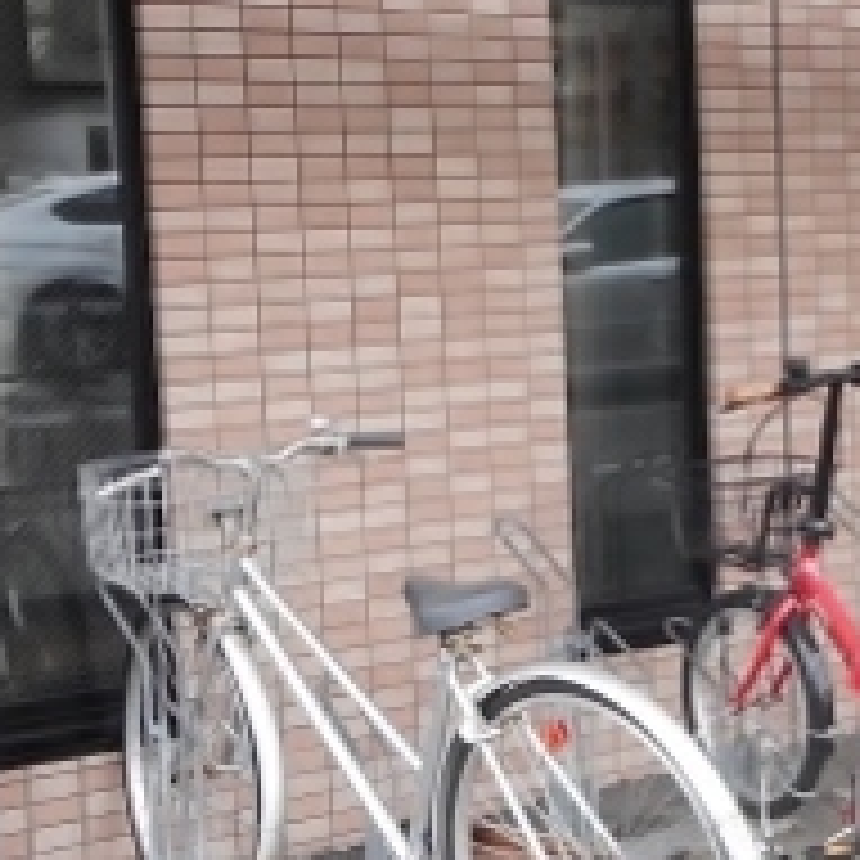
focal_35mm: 74
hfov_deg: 21.5
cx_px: 1054
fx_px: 2080
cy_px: 410
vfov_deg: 23.4
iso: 80
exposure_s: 1/40
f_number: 3.7
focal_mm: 4.5
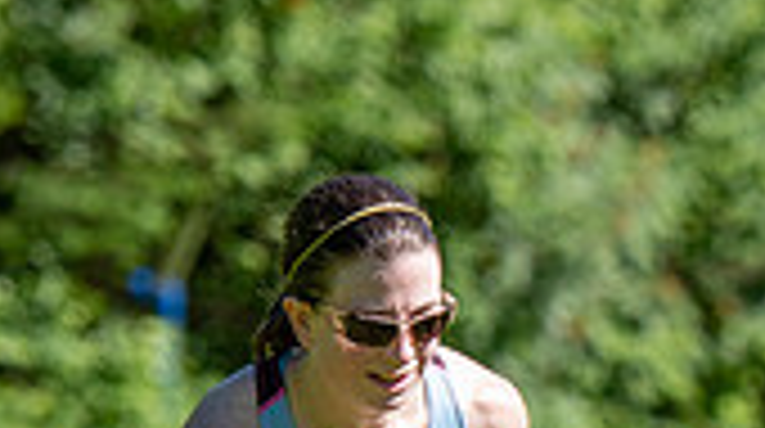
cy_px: 647
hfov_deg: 4.5
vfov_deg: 2.5
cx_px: 1008
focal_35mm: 484
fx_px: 9802
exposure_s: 1/640
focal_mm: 135
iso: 100
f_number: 3.5
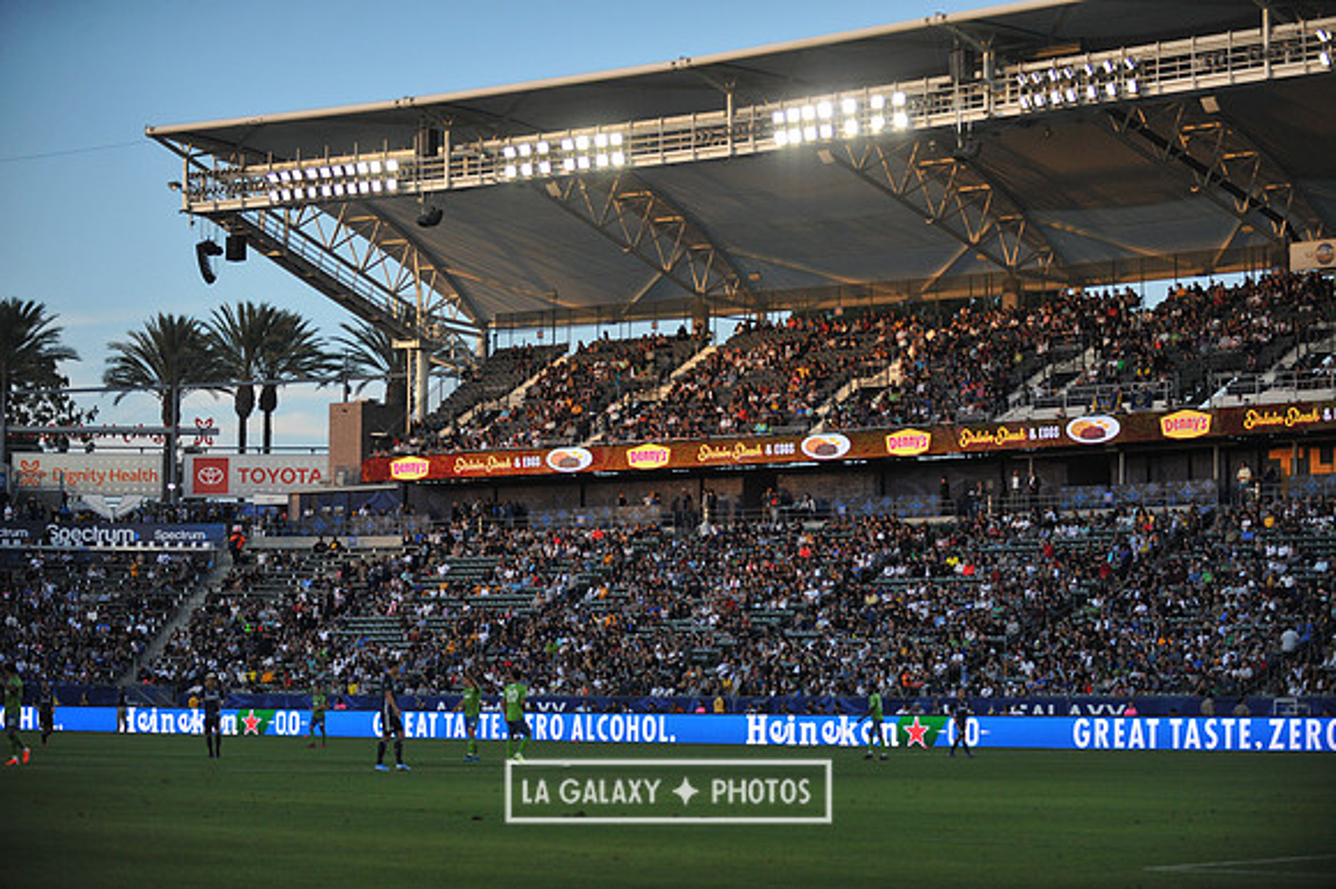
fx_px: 3190
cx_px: 668
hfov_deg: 23.7
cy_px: 444
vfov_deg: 15.9
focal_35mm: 86
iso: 1600
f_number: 2.8
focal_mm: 86
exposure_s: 1/5000
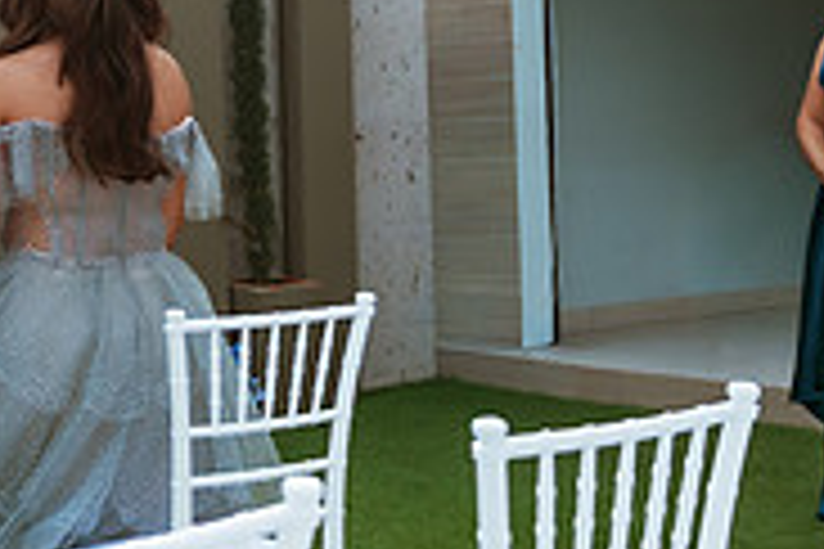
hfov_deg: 22.2
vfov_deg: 15.0
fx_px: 2060
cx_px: 123
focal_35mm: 90
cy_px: 71
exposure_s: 1/1250
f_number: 2.8
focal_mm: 24
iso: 100
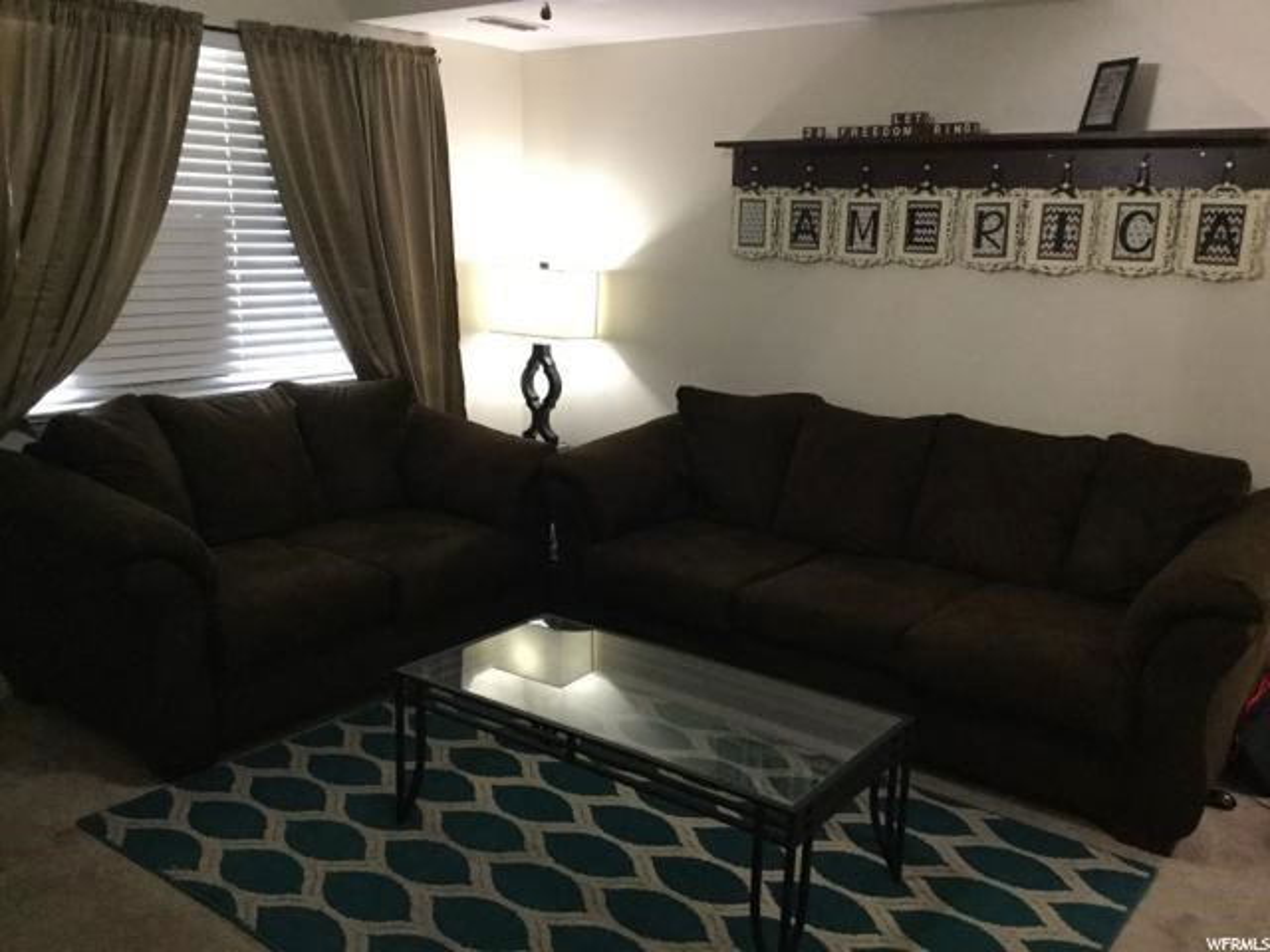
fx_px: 1137
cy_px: 476
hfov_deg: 58.4
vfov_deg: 45.4
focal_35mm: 31
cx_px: 635
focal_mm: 3.3
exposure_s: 1/30
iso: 250
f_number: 2.4
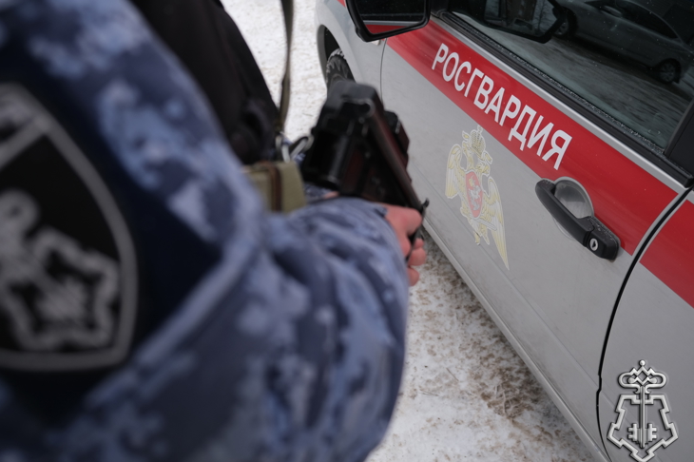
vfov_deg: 35.9
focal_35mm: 37
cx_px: 346
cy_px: 235
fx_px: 713
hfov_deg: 51.9
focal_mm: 24.3
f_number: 3.6
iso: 160
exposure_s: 1/340
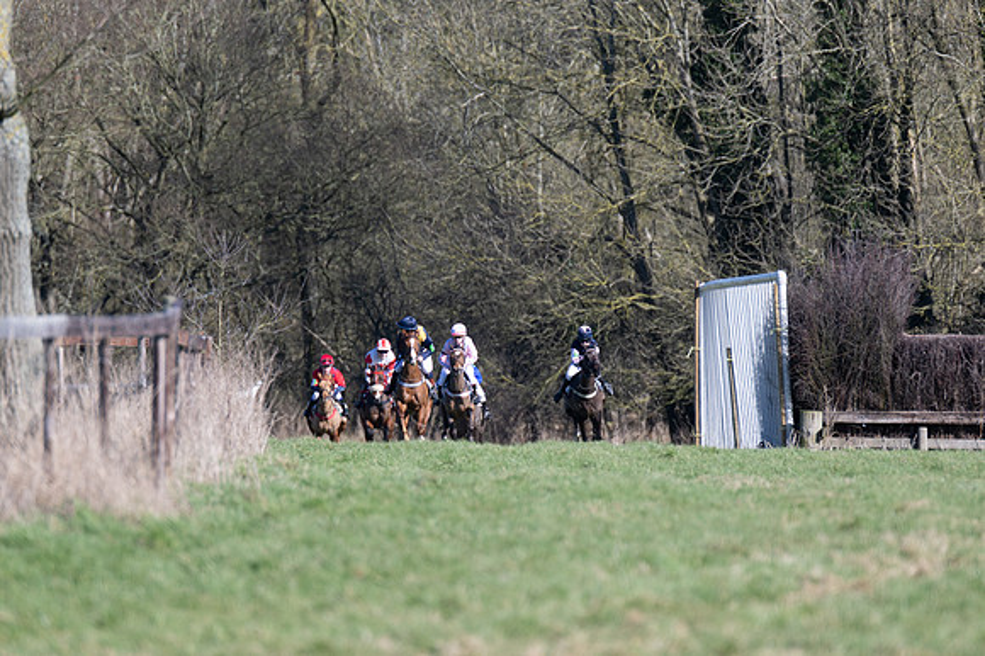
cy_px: 328
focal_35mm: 420
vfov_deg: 3.3
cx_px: 492
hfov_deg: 4.9
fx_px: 11485
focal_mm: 280
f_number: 4
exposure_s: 1/1000
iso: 160
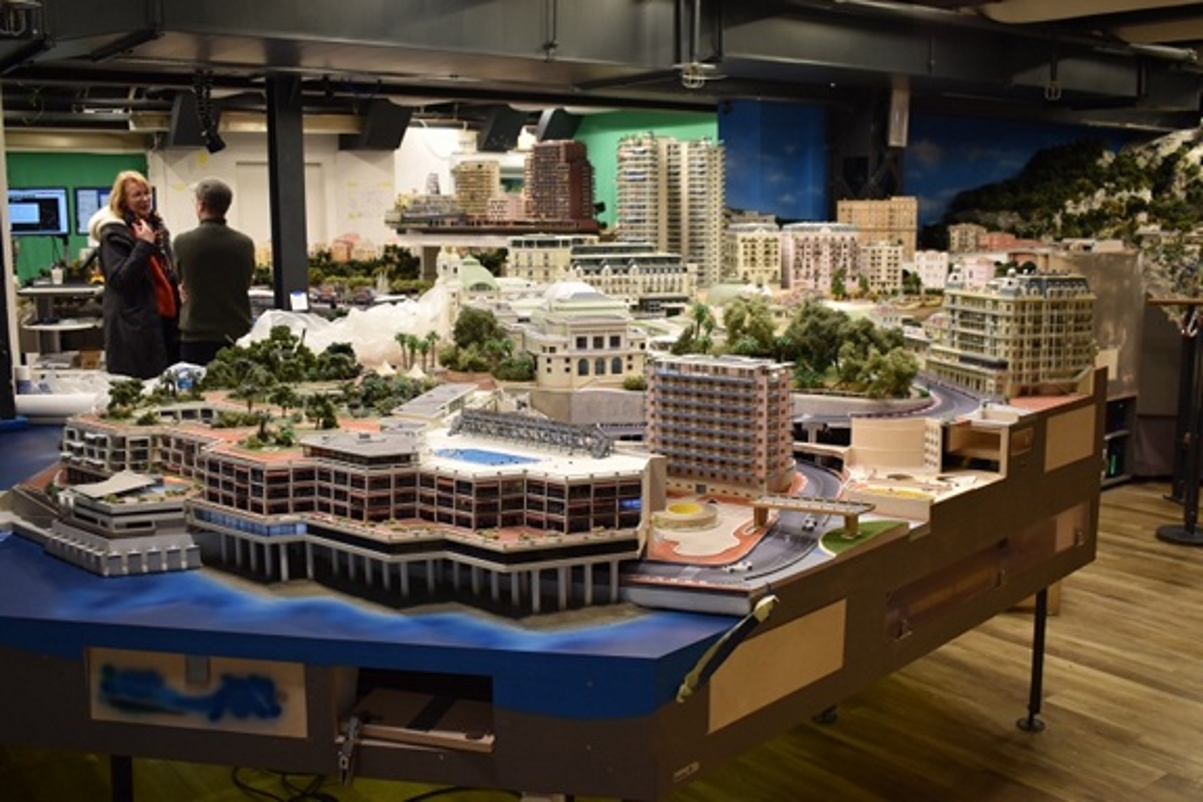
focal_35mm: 36
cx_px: 602
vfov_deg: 36.9
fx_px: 1203
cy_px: 401
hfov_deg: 53.1
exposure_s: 1/60
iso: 560
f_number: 4
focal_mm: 24
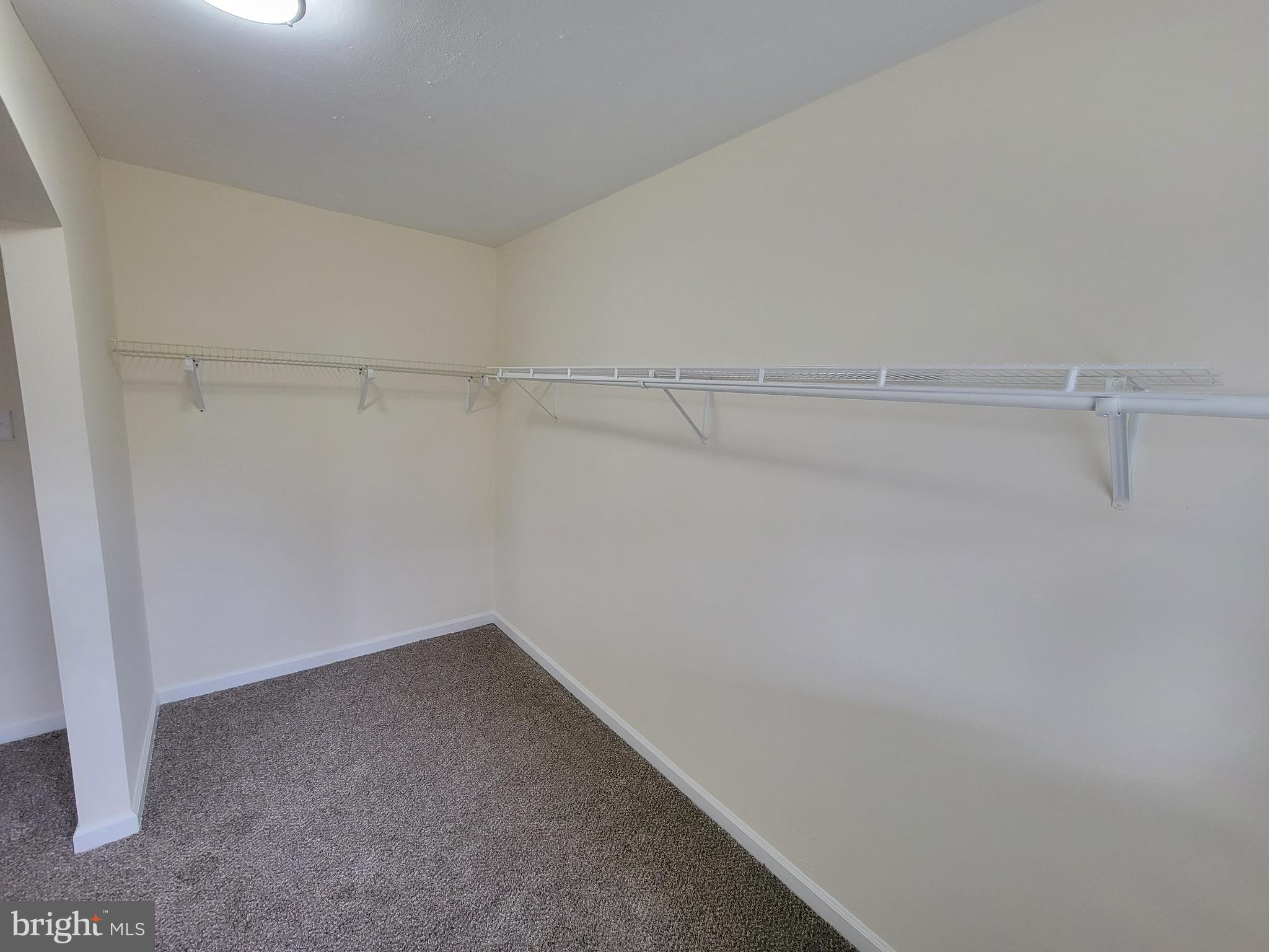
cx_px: 634
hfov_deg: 106.2
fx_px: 477
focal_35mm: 13
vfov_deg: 89.9
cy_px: 476
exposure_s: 1/60
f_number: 2.2
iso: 320
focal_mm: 2.2
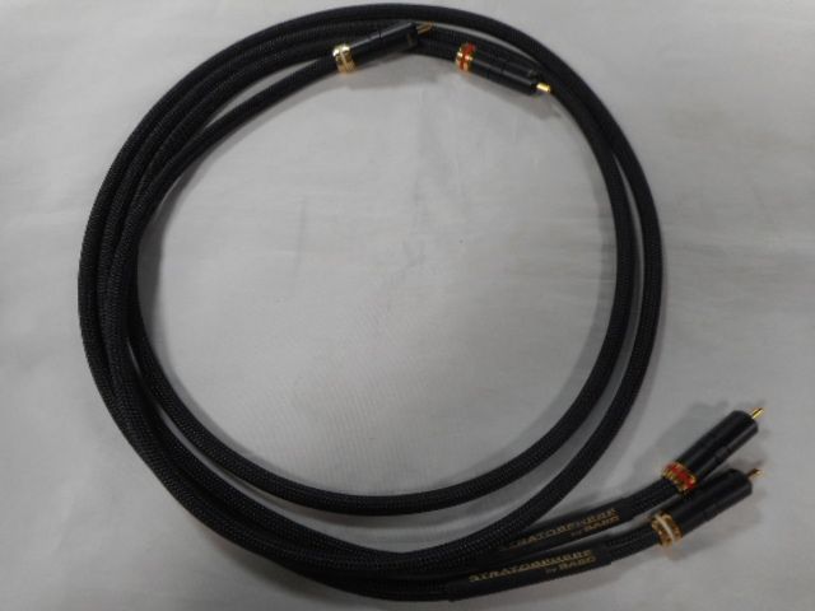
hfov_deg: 69.4
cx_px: 408
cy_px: 306
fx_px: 589
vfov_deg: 54.9
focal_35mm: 25
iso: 125
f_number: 3.7
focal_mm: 4.5
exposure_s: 1/30
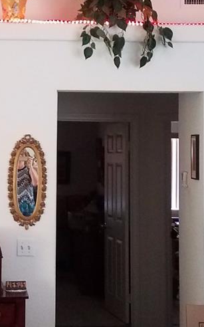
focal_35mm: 84
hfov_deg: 15.4
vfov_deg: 24.5
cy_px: 110
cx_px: 47
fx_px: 748
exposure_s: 1/24
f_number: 1.7
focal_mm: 4.2
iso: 200
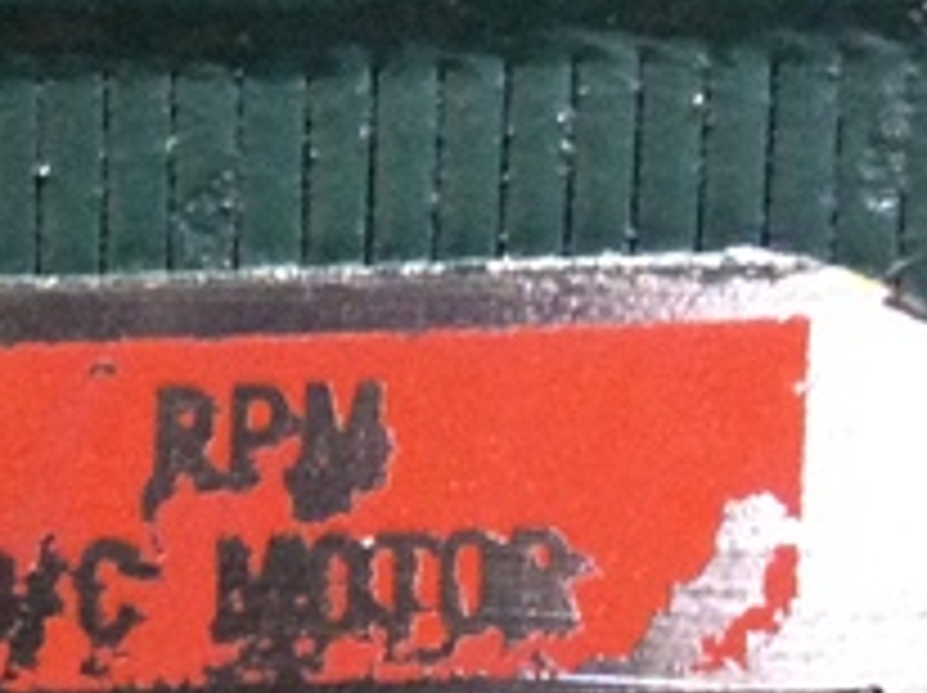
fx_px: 3424
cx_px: -360
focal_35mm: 128
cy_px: 1040
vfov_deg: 11.1
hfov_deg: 14.6
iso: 320
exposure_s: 1/24
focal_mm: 3.3
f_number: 2.4
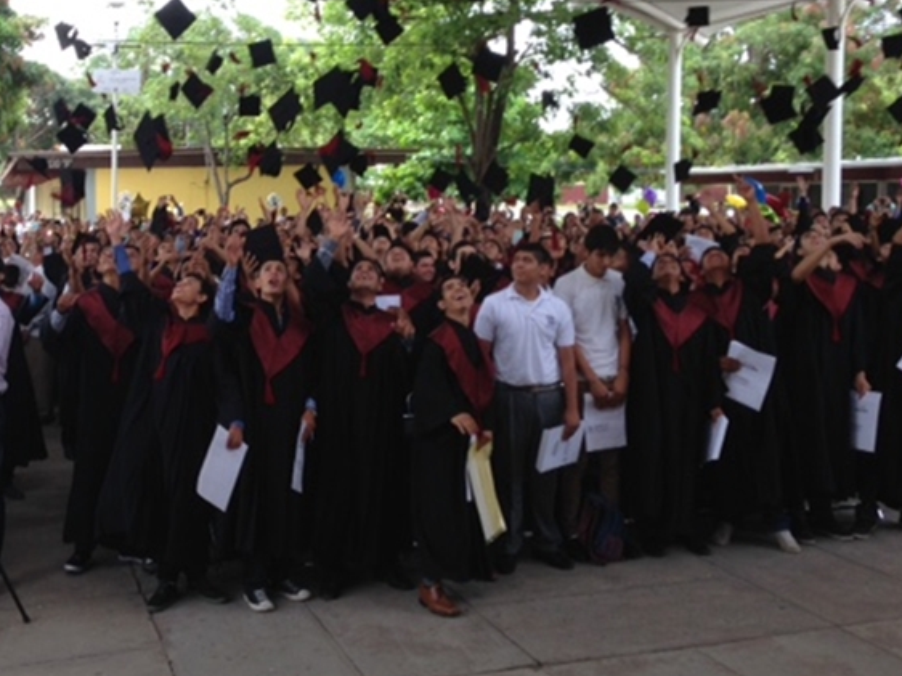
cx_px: 318
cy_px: 225
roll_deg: -0.4
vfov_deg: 30.6
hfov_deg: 40.1
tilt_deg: -2.0
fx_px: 1224
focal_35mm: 47
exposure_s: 1/156
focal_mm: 4.12
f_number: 2.4
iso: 50
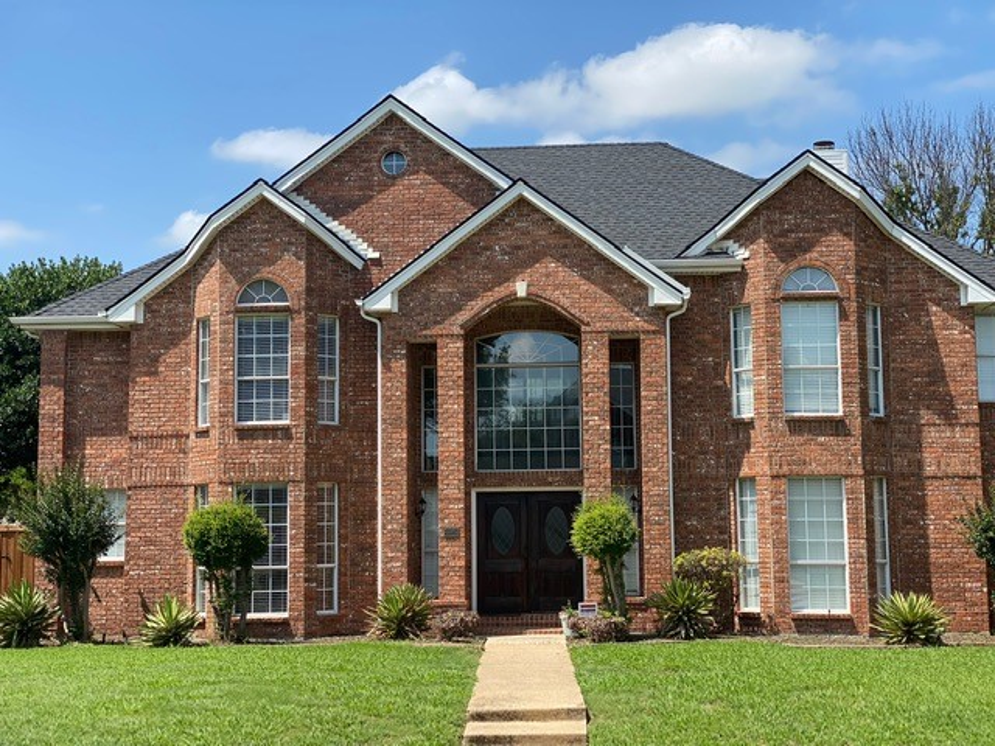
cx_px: 498
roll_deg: +0.0
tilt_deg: +7.7
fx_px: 1495
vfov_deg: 28.0
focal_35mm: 52
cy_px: 373
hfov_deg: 36.8
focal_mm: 6
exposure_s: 1/1170
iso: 20
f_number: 2
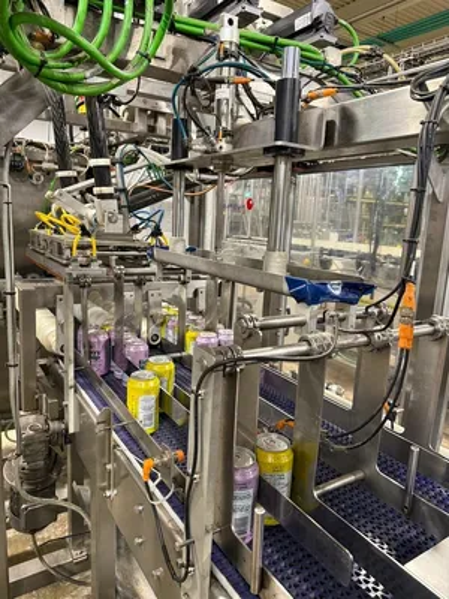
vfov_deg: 71.6
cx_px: 224
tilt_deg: -10.5
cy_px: 300
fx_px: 415
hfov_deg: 56.8
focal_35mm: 24
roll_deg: -2.1
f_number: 1.78
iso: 400
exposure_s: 1/60
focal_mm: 6.76
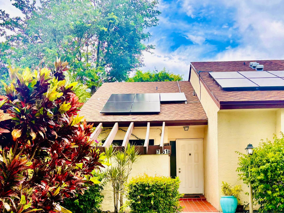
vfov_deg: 31.9
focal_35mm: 44
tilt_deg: -0.4
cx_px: 156
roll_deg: +0.8
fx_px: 361
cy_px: 173
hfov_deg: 42.9
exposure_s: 1/775
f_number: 1.6
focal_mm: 5.96
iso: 50
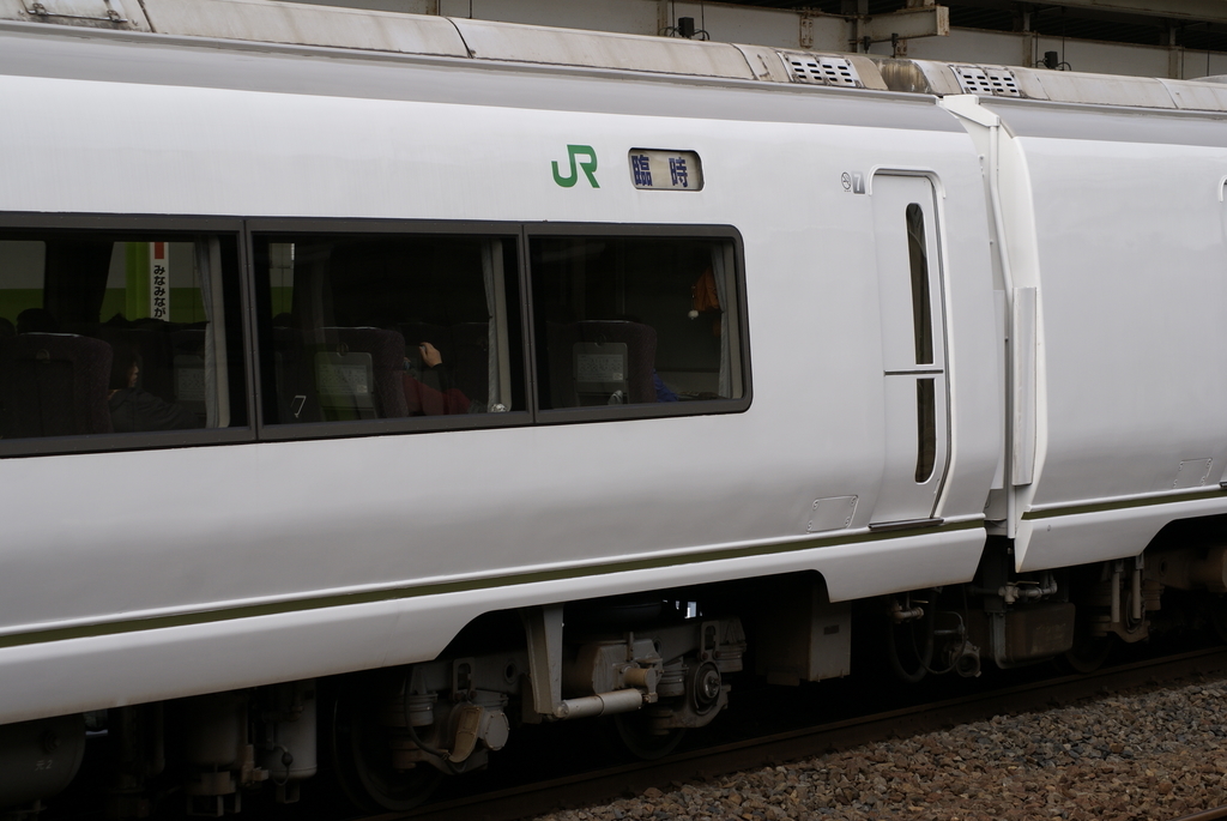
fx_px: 3582
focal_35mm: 105
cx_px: 614
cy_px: 410
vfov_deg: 13.1
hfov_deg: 19.4
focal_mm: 70
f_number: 8
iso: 100
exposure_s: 1/250
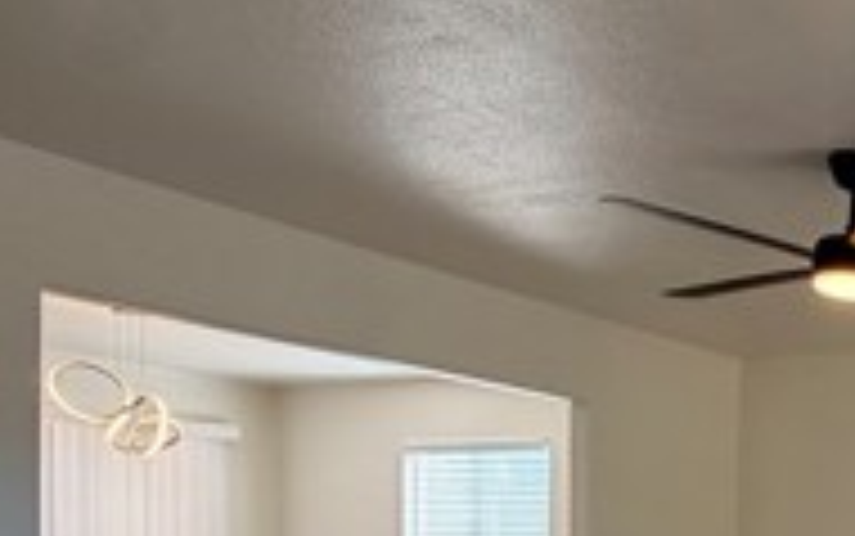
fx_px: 1166
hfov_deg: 32.0
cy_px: 644
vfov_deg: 23.6
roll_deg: -1.0
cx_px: 1076
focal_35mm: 50
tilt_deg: -2.6
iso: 100
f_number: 2.2
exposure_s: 1/120
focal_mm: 2.22
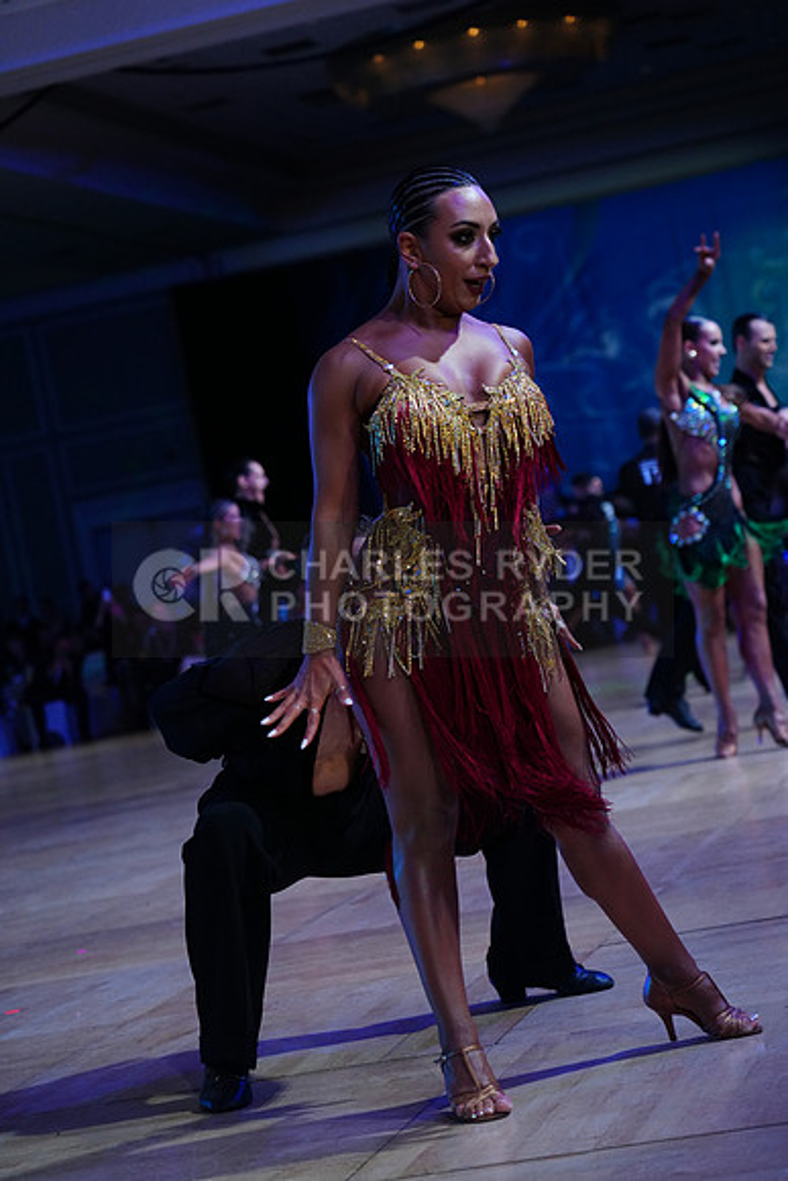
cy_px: 590
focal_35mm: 89
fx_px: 2920
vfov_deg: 22.9
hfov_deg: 15.4
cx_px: 394
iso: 2500
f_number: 4
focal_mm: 89
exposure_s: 1/400
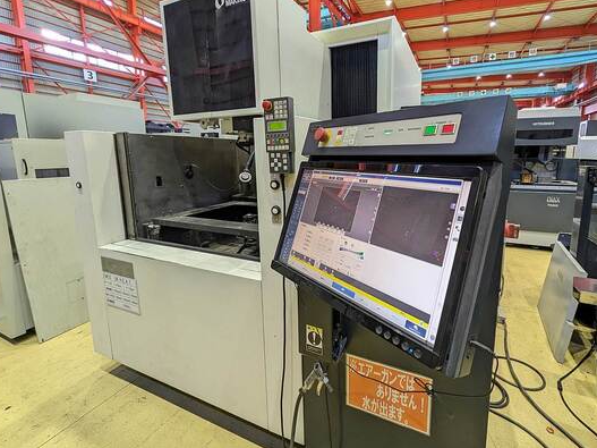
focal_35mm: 17
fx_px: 293
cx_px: 329
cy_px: 196
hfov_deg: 90.7
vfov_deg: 74.4
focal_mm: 1.83
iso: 235
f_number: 2.2
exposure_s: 1/50
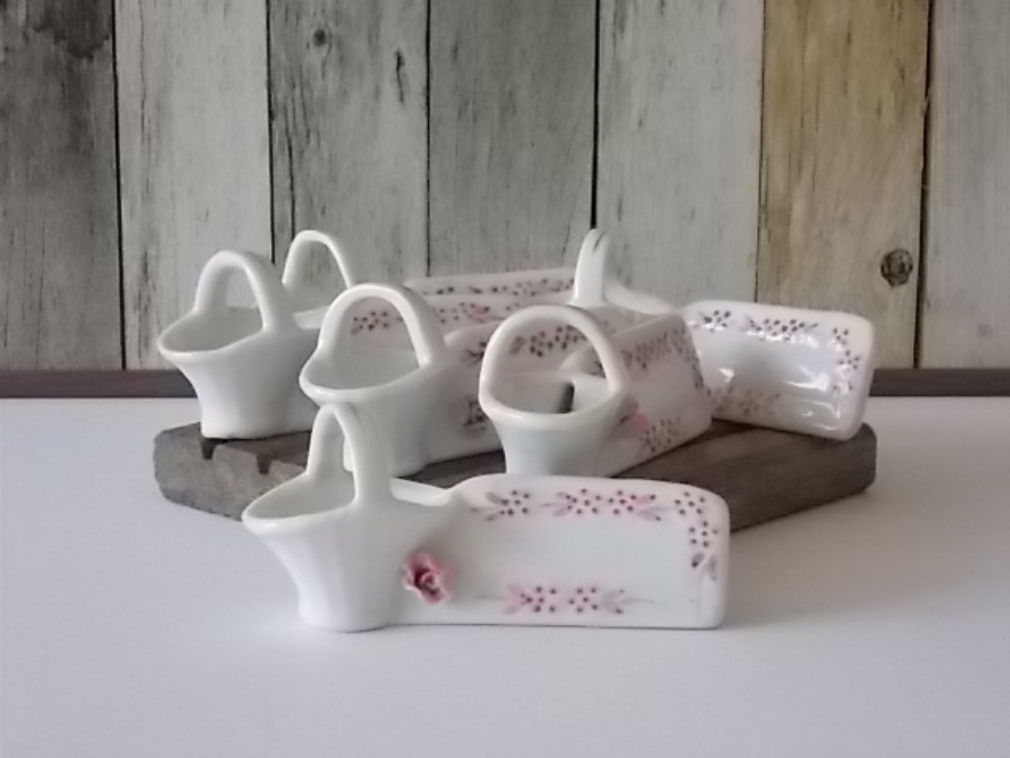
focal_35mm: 76
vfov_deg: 19.4
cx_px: 505
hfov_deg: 25.7
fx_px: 2217
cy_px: 379
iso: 800
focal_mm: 13.5
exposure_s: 1/40
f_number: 5.8
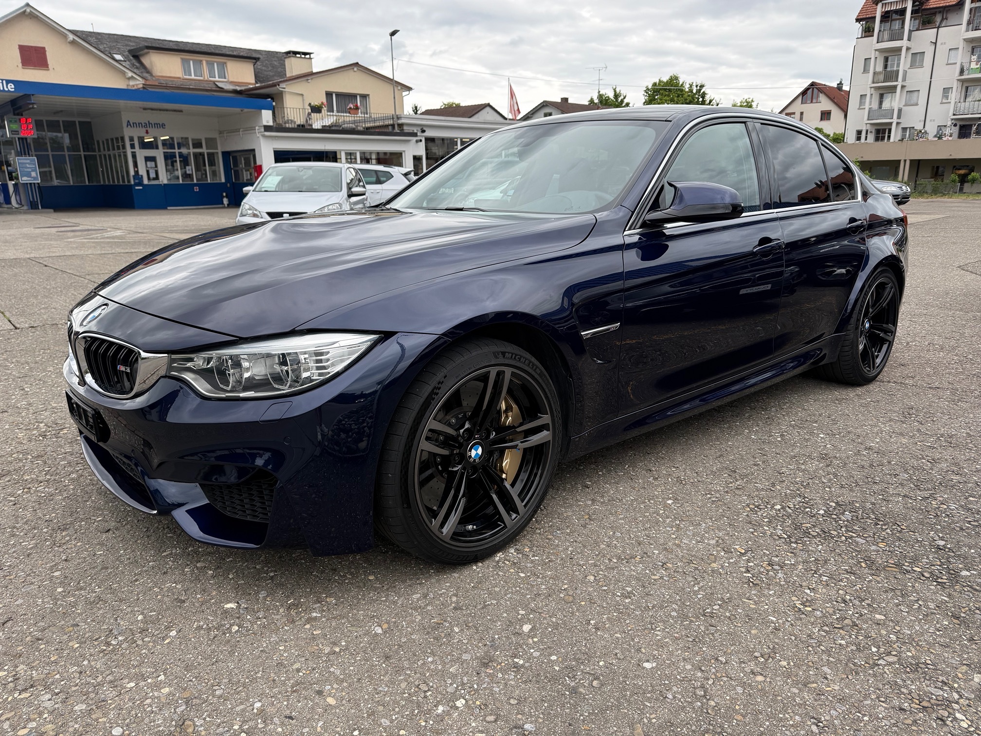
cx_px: 490
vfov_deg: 56.8
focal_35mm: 24
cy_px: 368
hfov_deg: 71.6
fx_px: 680
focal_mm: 6.76
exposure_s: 1/1122
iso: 100
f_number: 1.78
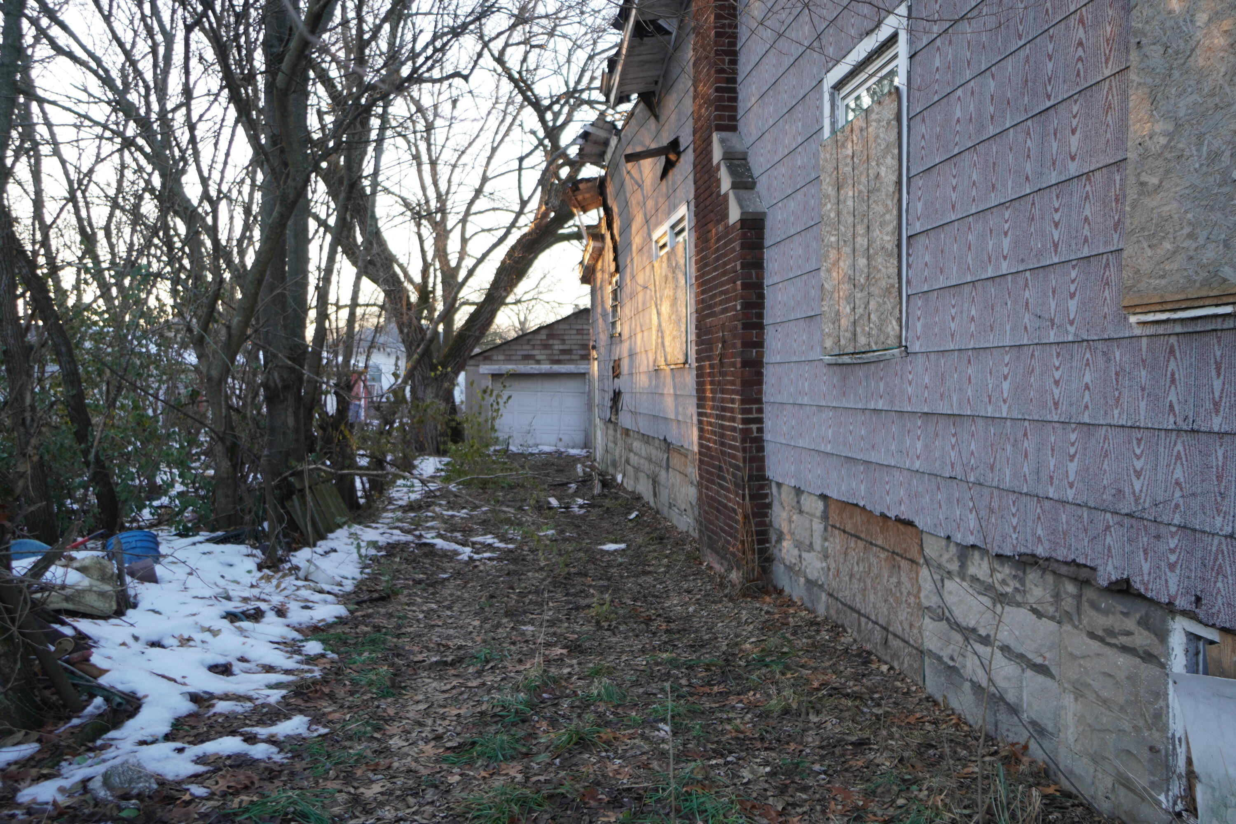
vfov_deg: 47.9
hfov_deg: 67.4
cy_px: 412
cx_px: 618
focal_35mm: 27
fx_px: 927
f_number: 4
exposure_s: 1/60
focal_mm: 18
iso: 200
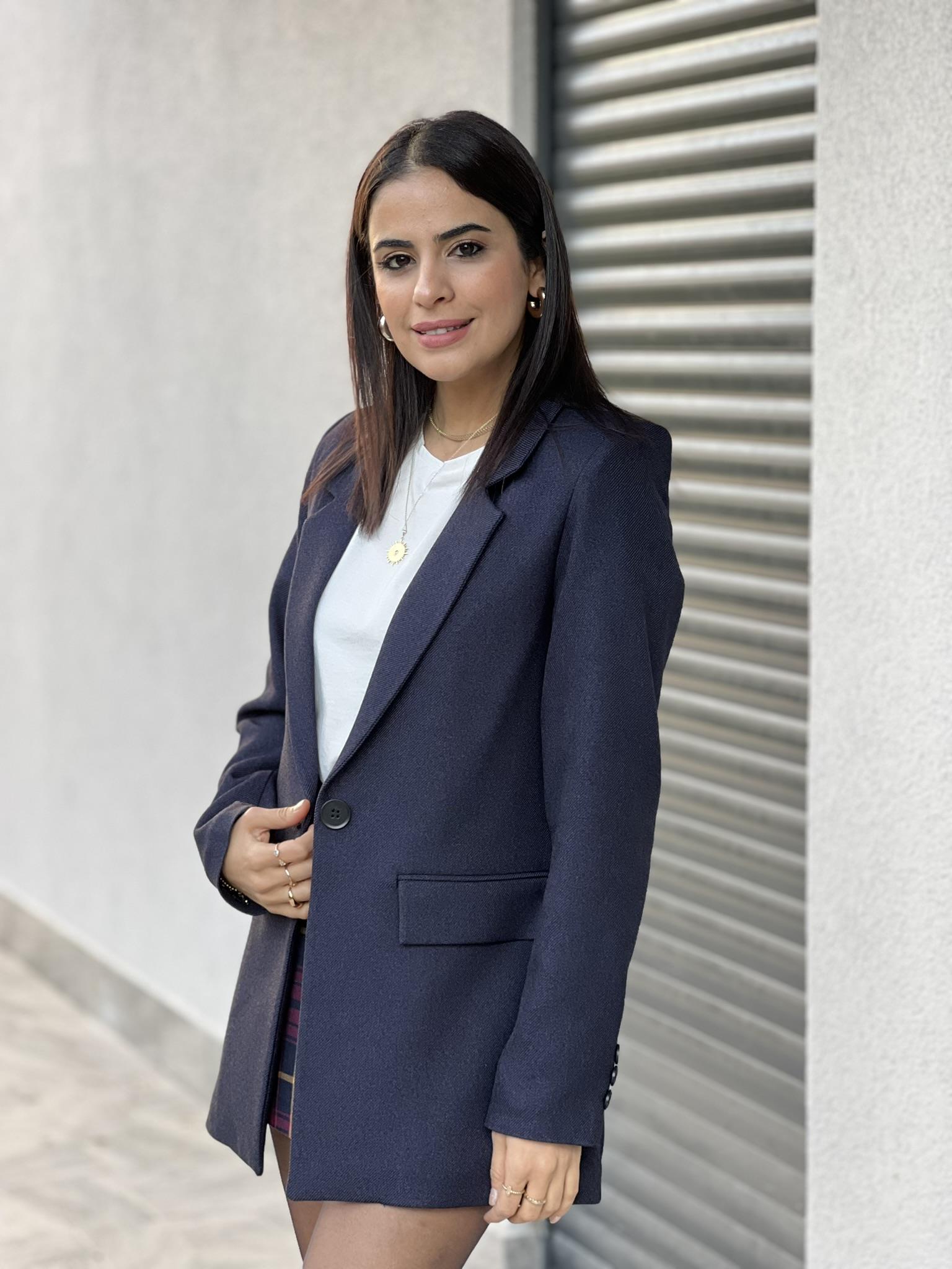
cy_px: 634
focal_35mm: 77
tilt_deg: -3.8
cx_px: 476
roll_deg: +0.2
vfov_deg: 25.3
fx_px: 2824
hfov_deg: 19.1
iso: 80
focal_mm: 9
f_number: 2.8
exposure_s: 1/121
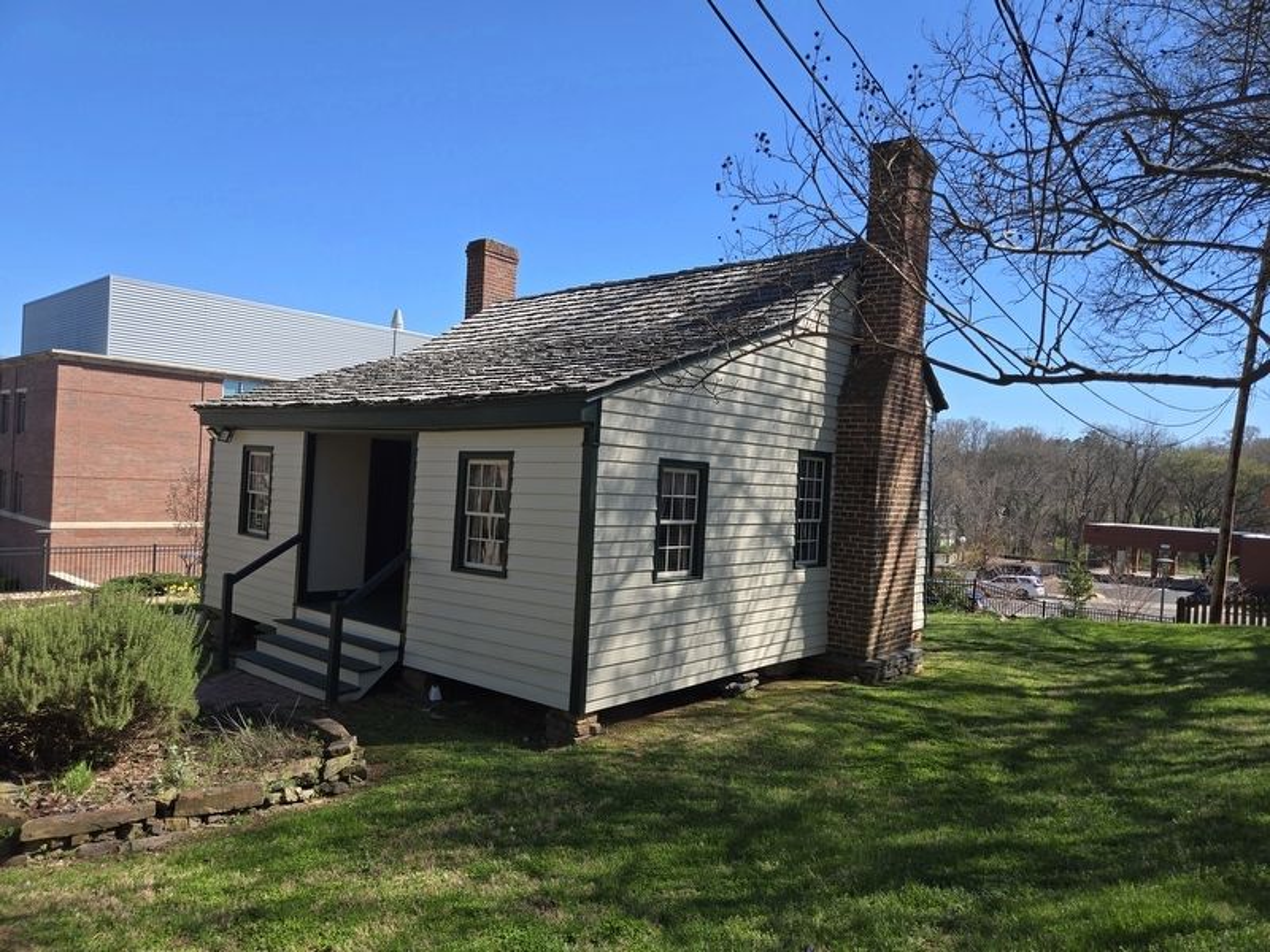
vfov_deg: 58.9
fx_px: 844
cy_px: 476
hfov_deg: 73.9
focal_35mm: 23
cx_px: 635
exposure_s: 1/1120
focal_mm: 5.4
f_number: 1.8
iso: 25
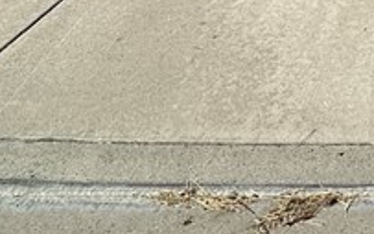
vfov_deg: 12.9
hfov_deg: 21.6
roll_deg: -0.4
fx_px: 765
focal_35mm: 75
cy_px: -343
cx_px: 602
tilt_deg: +1.0
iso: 50
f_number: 2.2
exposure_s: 1/3205
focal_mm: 2.22
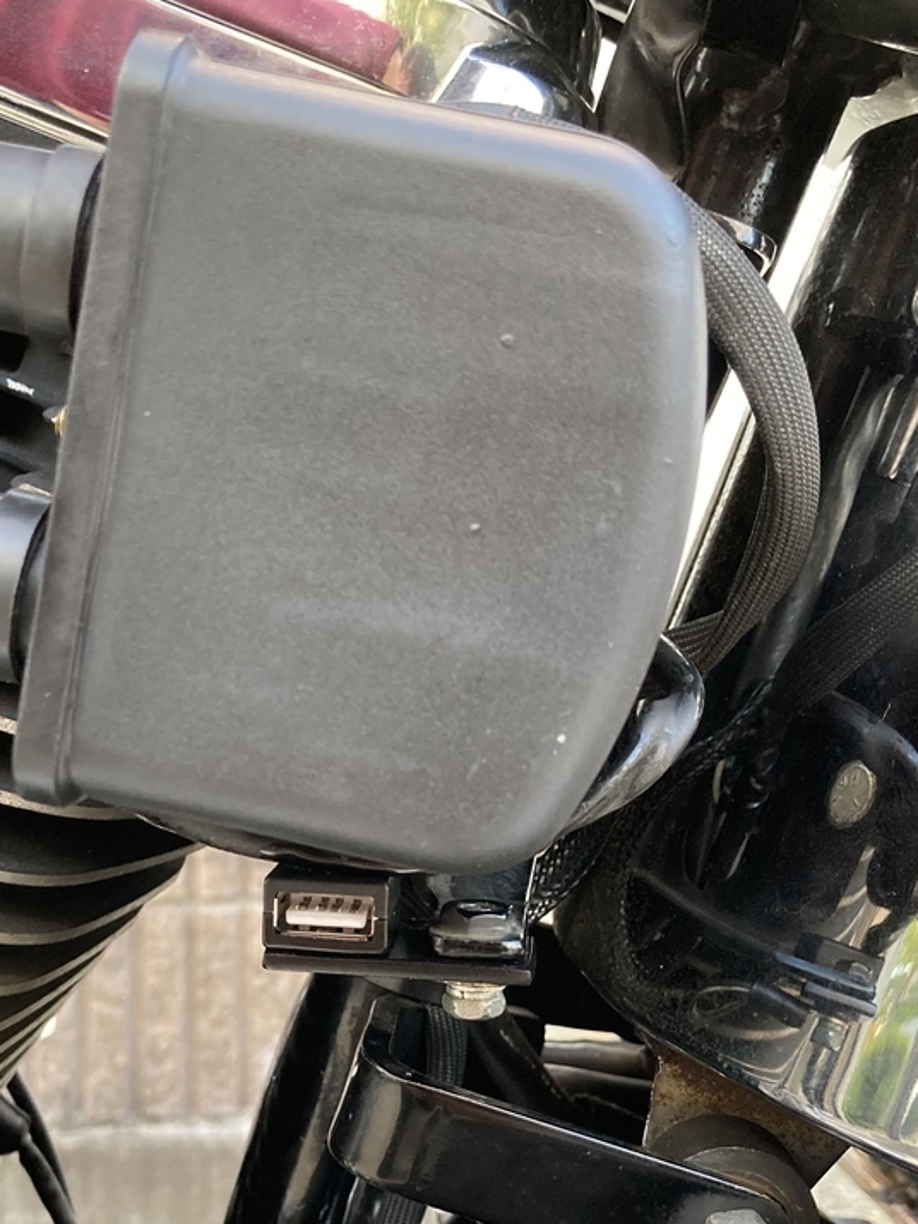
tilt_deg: +3.3
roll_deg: -0.3
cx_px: 404
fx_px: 1662
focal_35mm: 47
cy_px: 841
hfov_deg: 30.8
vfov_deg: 39.8
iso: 125
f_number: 1.8
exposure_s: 1/60
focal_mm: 3.99
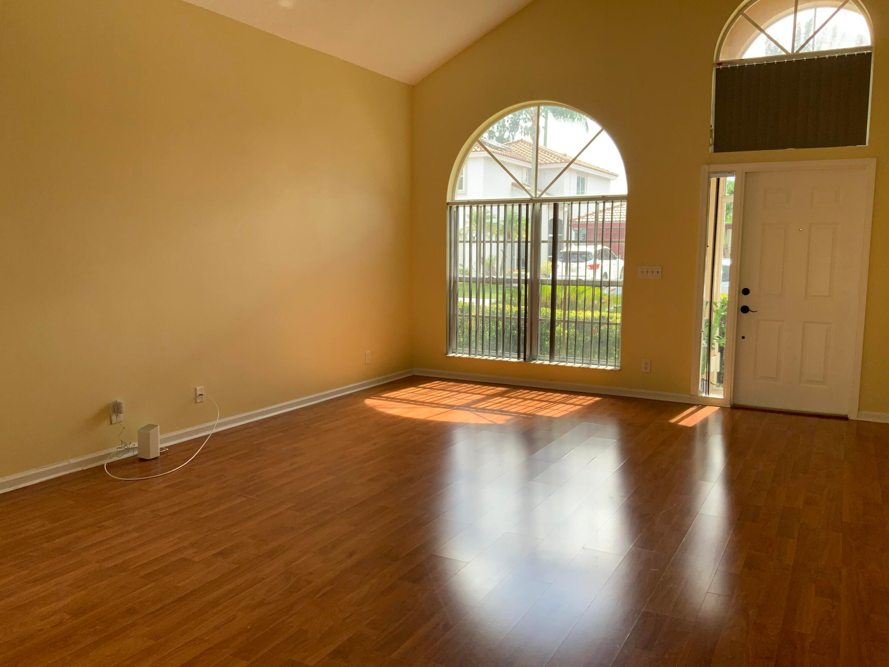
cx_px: 444
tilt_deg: -7.9
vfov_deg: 48.2
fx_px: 745
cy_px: 334
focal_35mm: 29
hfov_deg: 61.7
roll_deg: -0.2
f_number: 1.8
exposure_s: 1/209
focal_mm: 3
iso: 16
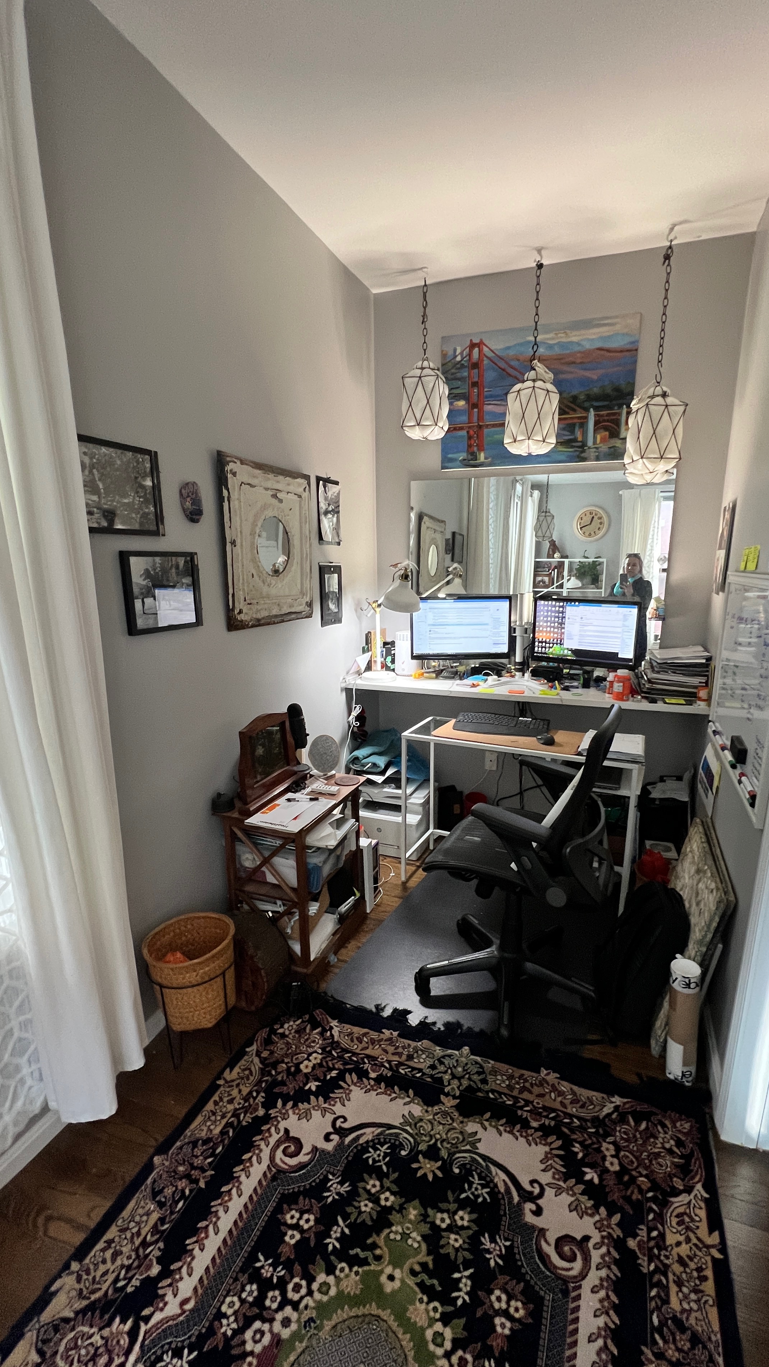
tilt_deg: -13.0
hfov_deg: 70.3
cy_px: 706
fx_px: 544
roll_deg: +0.5
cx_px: 422
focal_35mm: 15
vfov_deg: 103.0
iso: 250
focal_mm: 1.57
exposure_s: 1/63
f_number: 1.8
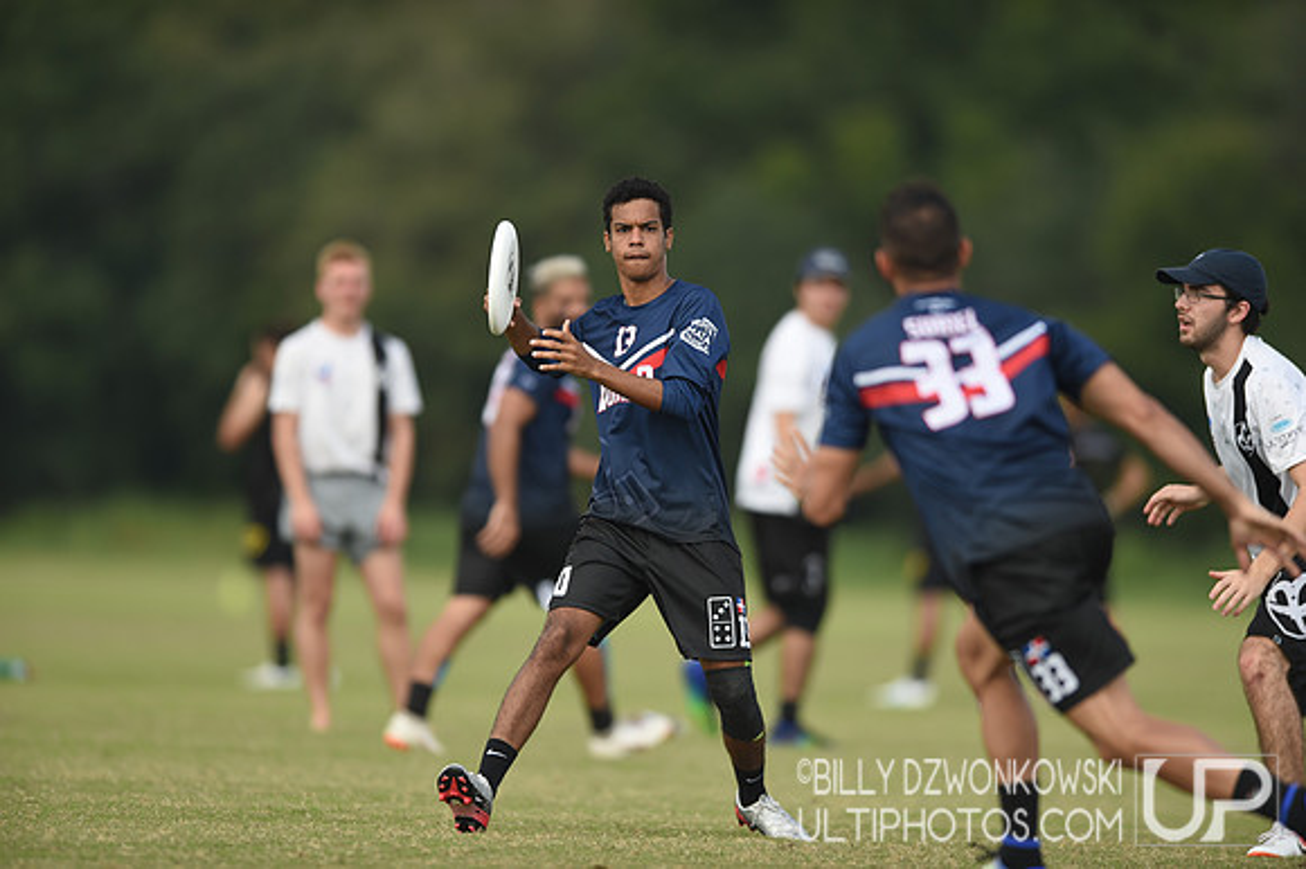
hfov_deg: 5.2
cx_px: 653
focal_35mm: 400
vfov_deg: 3.4
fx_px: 14502
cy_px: 434
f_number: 2.8
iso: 160
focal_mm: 400
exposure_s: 1/1600
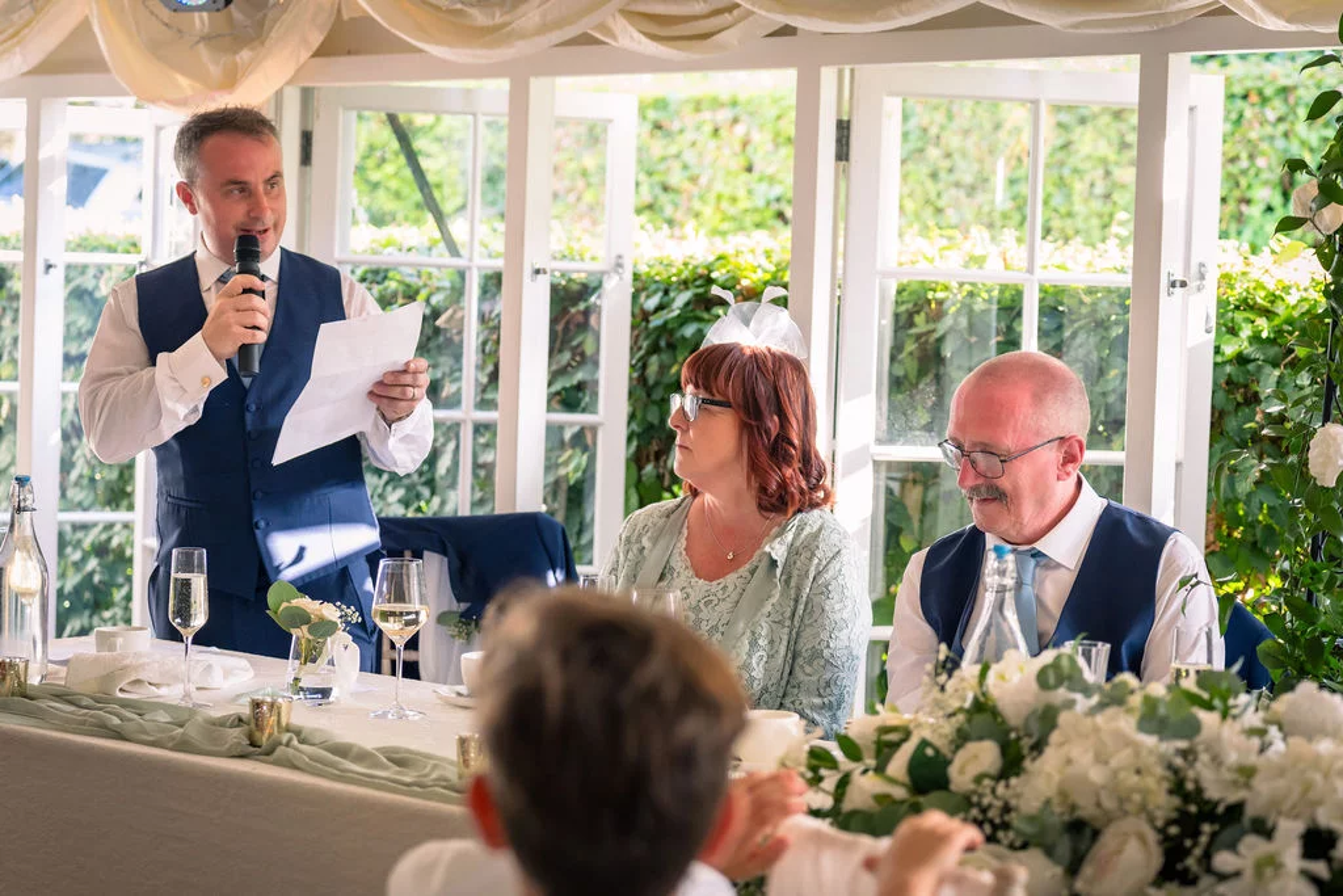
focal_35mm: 82
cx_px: 696
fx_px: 3058
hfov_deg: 24.8
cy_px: 382
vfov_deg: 16.7
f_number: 2.8
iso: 1000
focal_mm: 63
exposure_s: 1/200
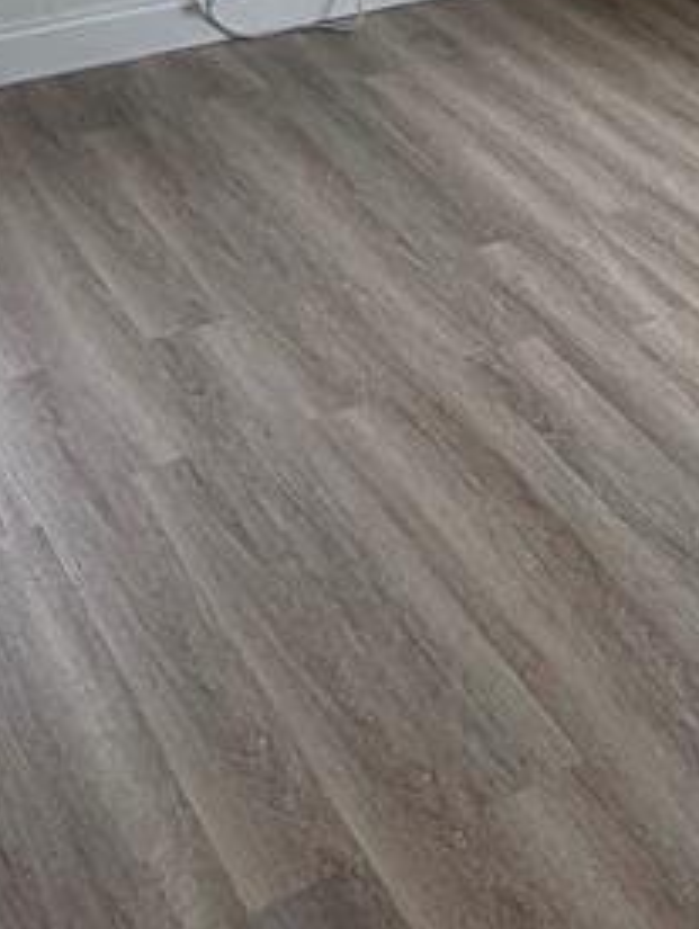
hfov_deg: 23.7
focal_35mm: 61
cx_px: 577
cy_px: 365
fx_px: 1639
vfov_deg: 31.5
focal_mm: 2.22
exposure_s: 1/121
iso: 64
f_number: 2.2
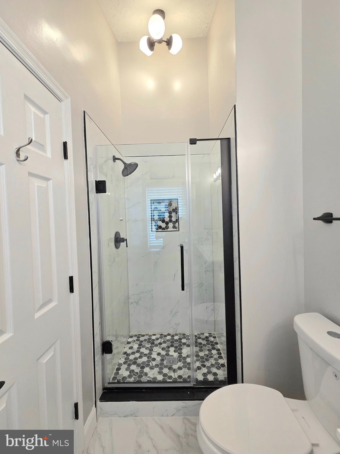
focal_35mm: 13
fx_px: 170
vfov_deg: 106.2
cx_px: 170
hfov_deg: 89.9
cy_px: 227
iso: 200
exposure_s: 1/120
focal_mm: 2.2
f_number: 2.2
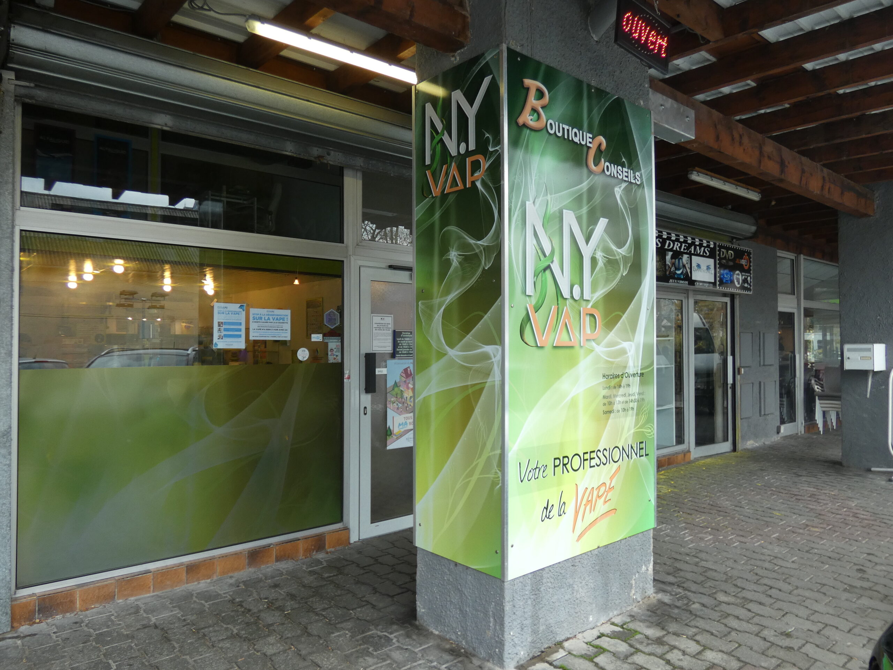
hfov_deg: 71.6
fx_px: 619
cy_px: 335
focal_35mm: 24
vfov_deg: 56.8
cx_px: 446
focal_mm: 4.3
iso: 100
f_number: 3
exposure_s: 1/80
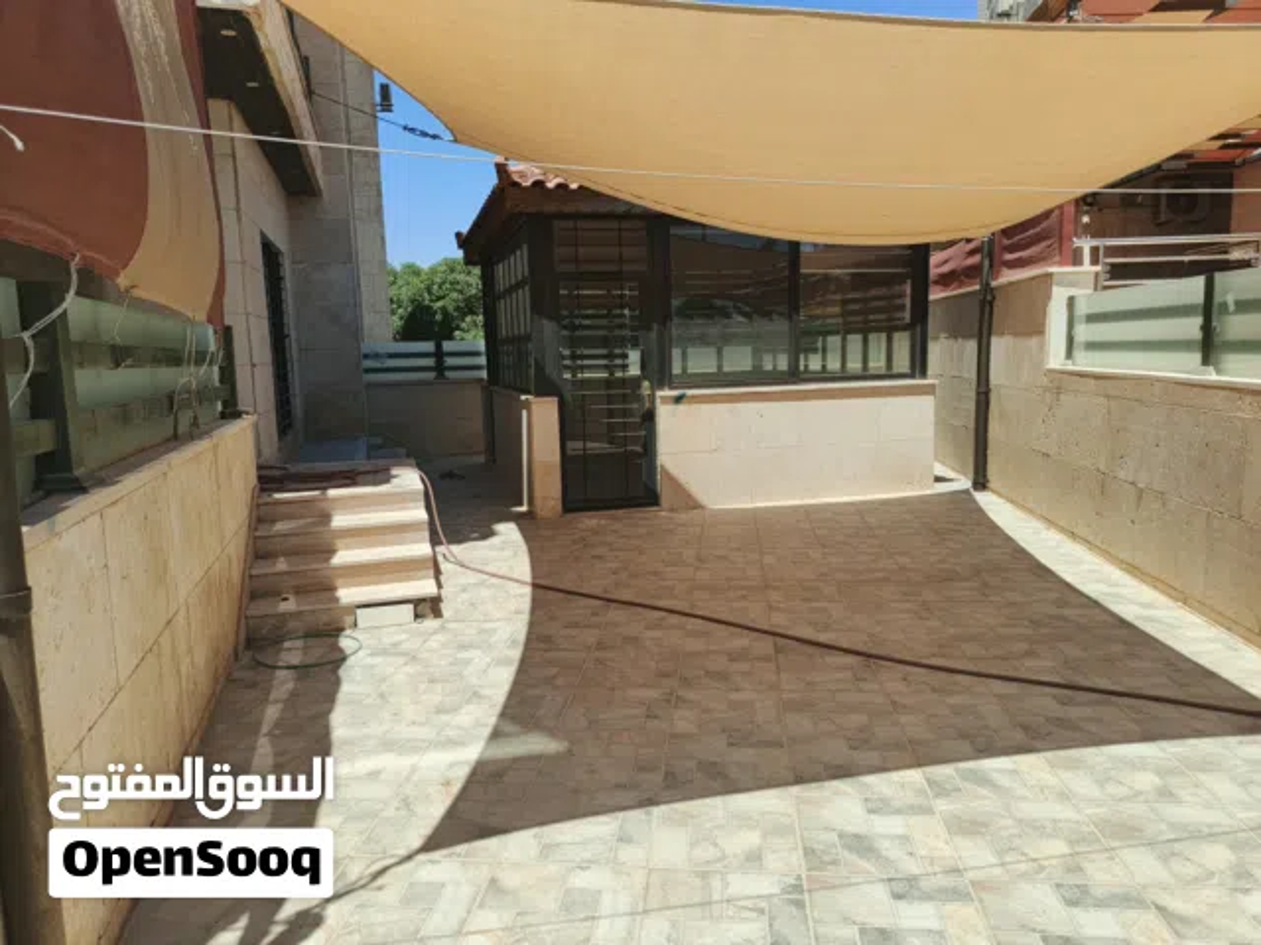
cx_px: 630
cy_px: 472
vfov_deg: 58.9
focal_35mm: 23
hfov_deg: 73.9
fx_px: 838
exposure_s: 1/286
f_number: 1.7
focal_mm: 5.25
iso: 50
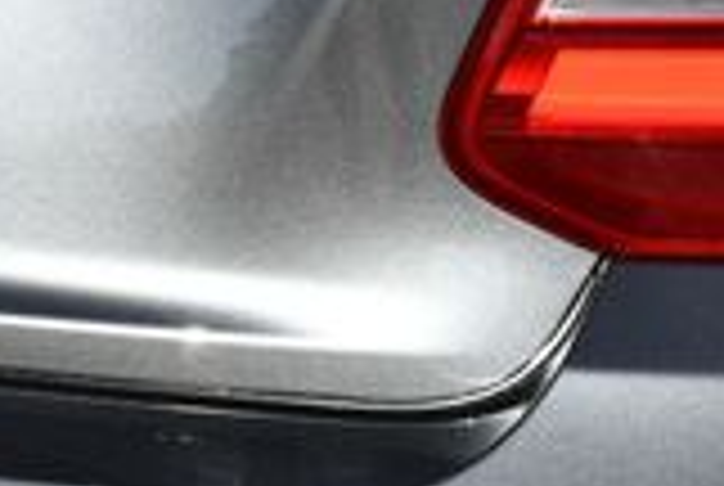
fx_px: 7374
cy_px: 225
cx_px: -414
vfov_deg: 3.8
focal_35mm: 366
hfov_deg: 5.6
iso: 140
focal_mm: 46
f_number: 8
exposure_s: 1/250
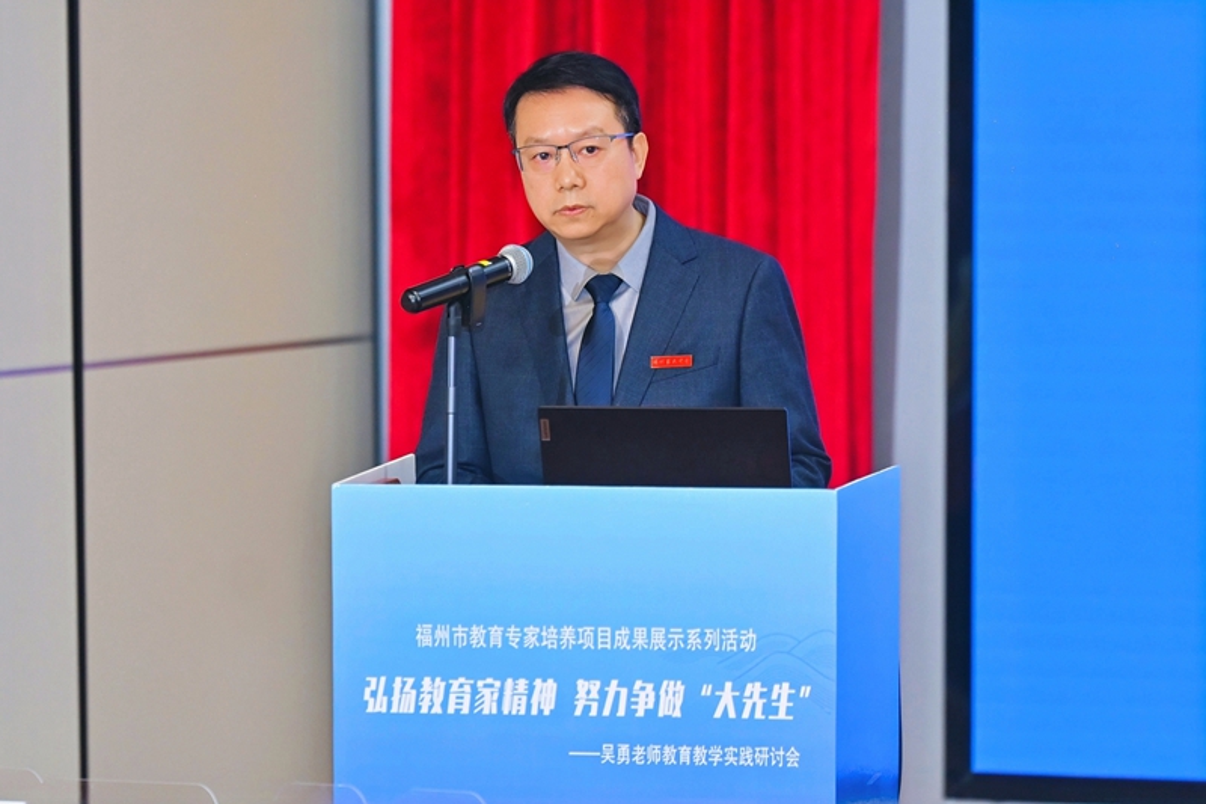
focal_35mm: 270
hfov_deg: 7.6
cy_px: 402
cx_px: 603
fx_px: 9043
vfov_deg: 5.1
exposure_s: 1/161
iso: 800
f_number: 3.2
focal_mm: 180
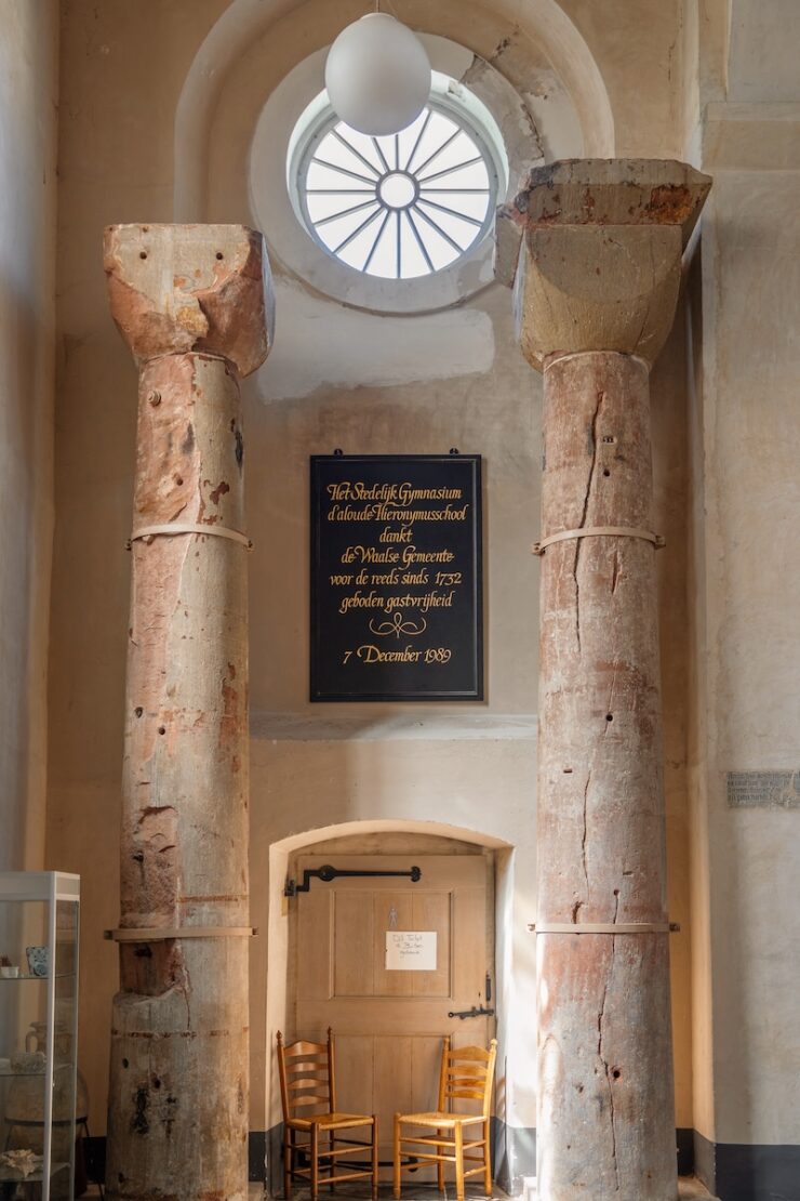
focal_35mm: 40
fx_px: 1333
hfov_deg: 33.4
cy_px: 600
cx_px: 400
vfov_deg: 48.5
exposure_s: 1/40
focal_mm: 40
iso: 200
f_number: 2.8
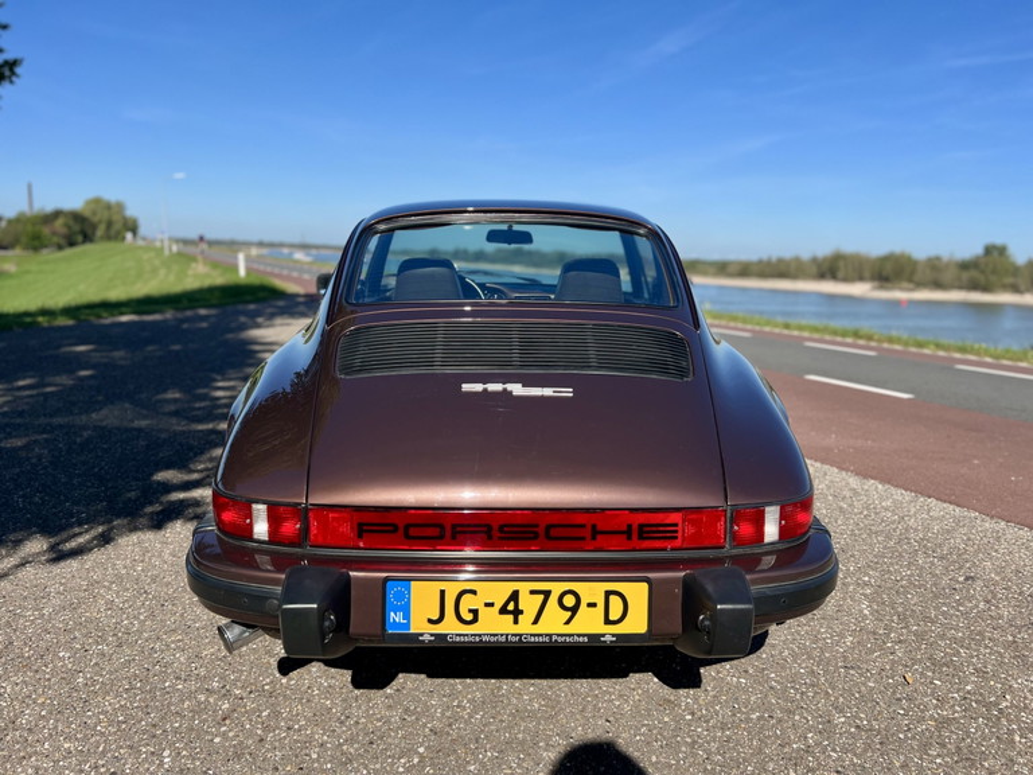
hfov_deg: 67.3
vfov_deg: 53.1
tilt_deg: -9.2
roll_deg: -2.0
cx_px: 516
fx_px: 776
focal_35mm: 26
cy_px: 388
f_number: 1.5
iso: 50
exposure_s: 1/4115
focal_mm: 5.7
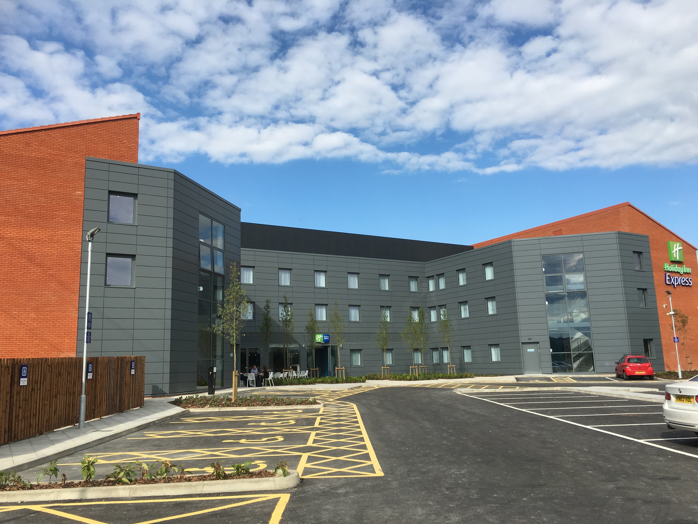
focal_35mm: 29
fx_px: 585
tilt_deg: +10.4
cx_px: 349
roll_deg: +2.2
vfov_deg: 48.2
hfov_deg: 61.7
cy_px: 262
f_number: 2.2
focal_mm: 4.15
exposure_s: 1/1183
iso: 25
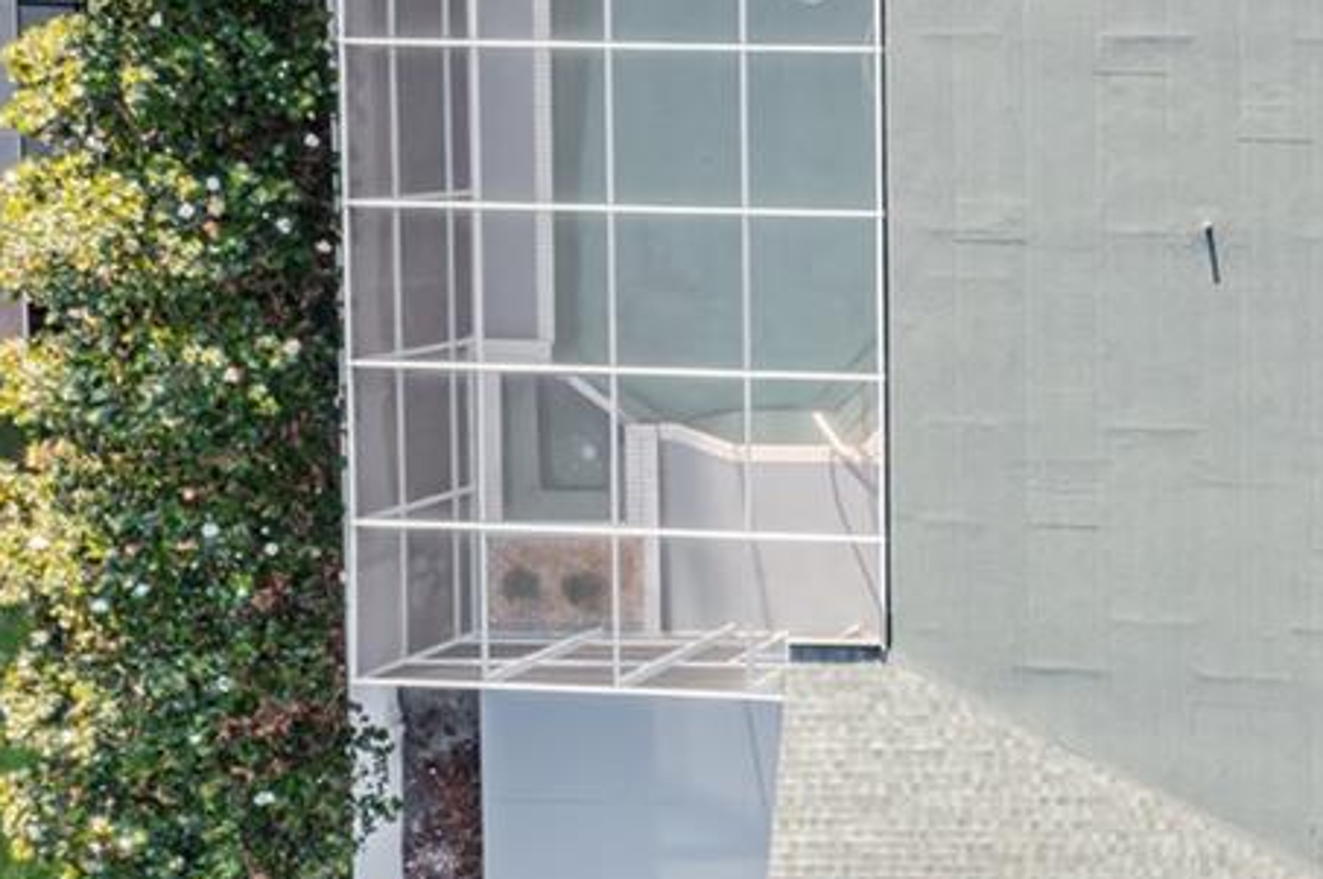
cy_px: 375
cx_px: 1887
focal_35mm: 99
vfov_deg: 13.8
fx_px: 3634
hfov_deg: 18.6
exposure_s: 1/50
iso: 100
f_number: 5.6
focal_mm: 10.26
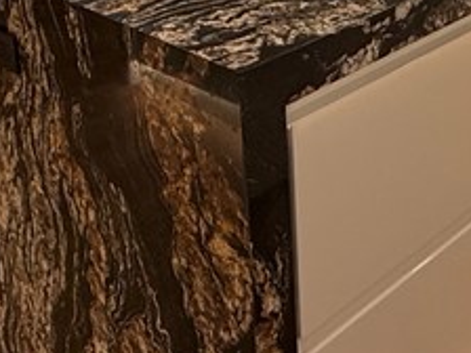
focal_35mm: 64
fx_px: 871
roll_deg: +1.4
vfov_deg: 20.2
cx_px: 376
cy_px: -155
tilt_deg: -8.5
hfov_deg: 29.6
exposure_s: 1/120
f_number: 2.2
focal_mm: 2.22
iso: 200
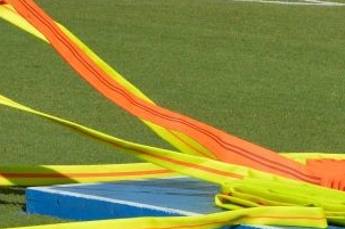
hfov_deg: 6.5
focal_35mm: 313
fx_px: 2995
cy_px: 39
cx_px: 508
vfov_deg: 4.4
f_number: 7.1
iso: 400
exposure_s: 1/2000
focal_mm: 42
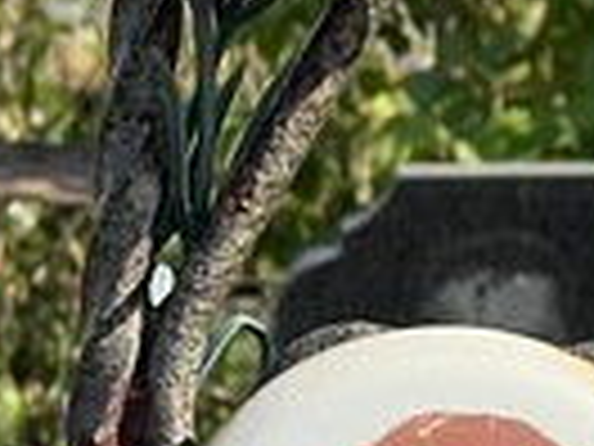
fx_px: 8014
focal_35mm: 467
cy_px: 820
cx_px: 374
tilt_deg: -8.3
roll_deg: +0.5
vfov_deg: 3.2
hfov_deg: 4.2
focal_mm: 9
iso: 32
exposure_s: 1/673
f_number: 2.8
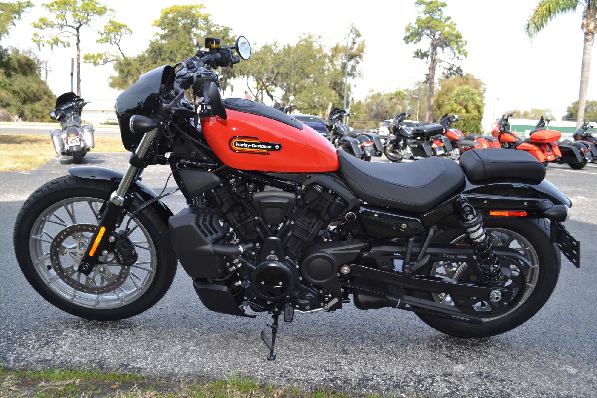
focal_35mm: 33
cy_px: 199
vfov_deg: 40.0
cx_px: 298
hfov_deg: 57.2
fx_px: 547
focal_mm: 22
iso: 100
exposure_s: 1/200
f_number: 5.6
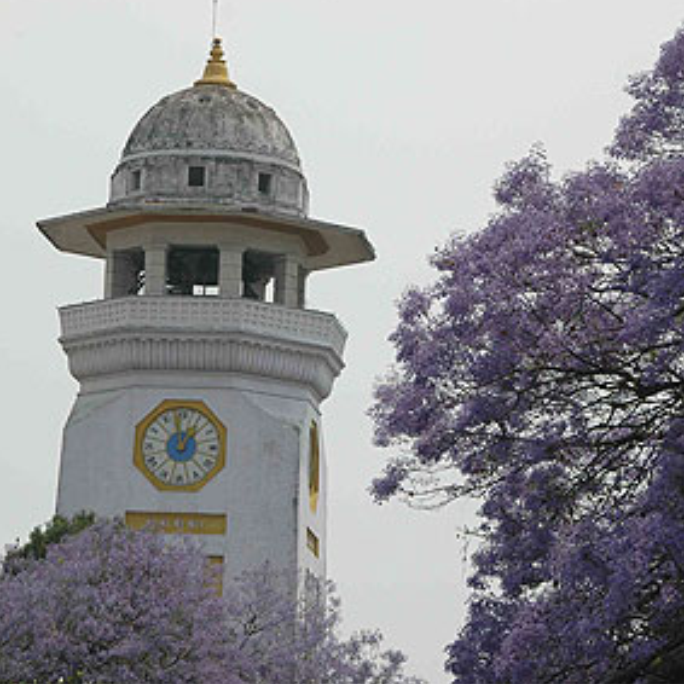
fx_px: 4985
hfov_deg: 7.8
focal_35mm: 223
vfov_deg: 7.8
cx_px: 379
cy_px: 325
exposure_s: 1/800
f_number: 6.3
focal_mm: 110
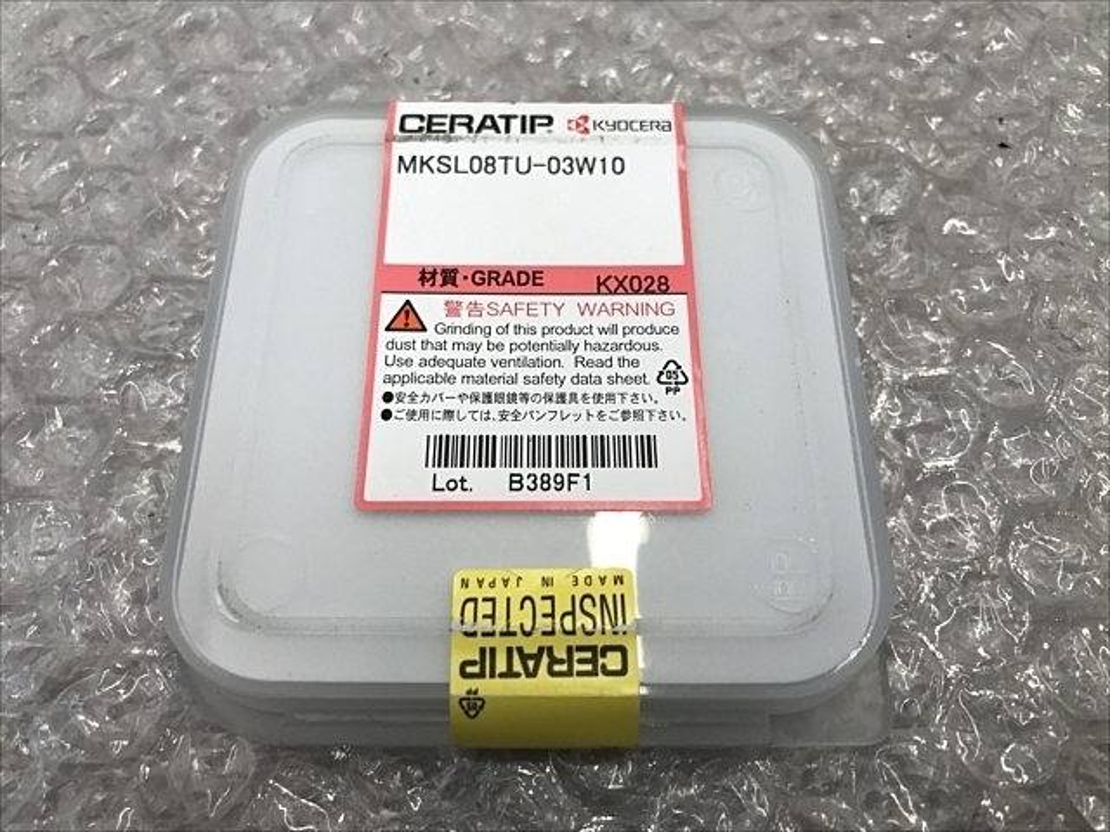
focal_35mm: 28
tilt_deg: -64.8
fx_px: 898
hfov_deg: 63.4
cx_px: 555
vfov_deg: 49.7
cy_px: 416
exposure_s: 1/120
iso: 40
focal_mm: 3.99
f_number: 1.8
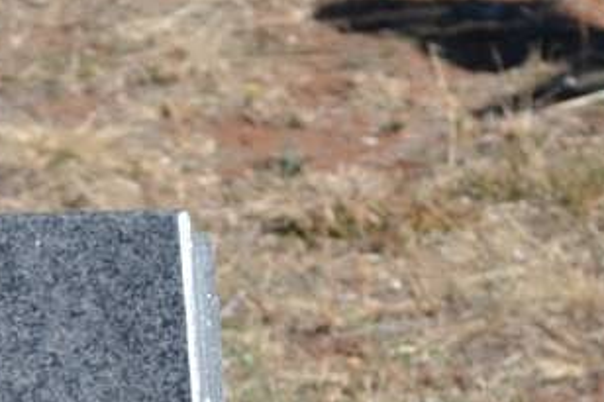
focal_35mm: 322
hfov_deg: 6.4
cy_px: 765
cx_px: -171
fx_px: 5399
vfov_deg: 4.2
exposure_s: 1/125
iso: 125
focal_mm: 55
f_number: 5.6
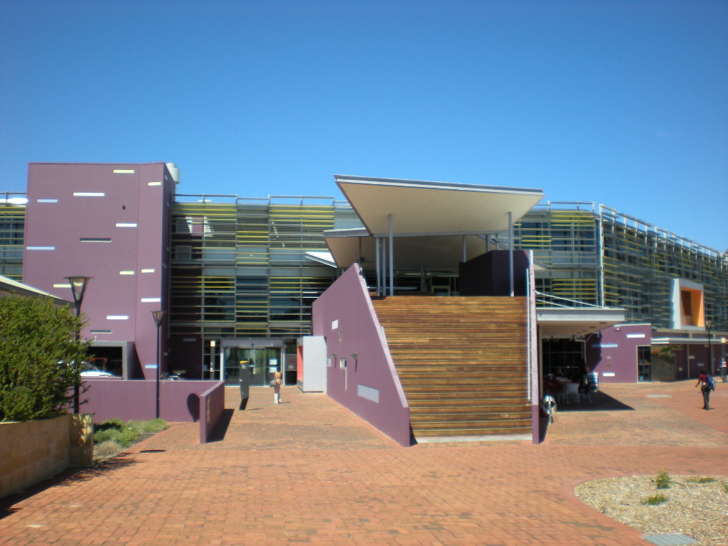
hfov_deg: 49.0
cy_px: 273
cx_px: 364
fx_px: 799
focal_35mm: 38
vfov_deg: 37.7
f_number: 4.6
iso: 64
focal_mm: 6.3
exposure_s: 1/380
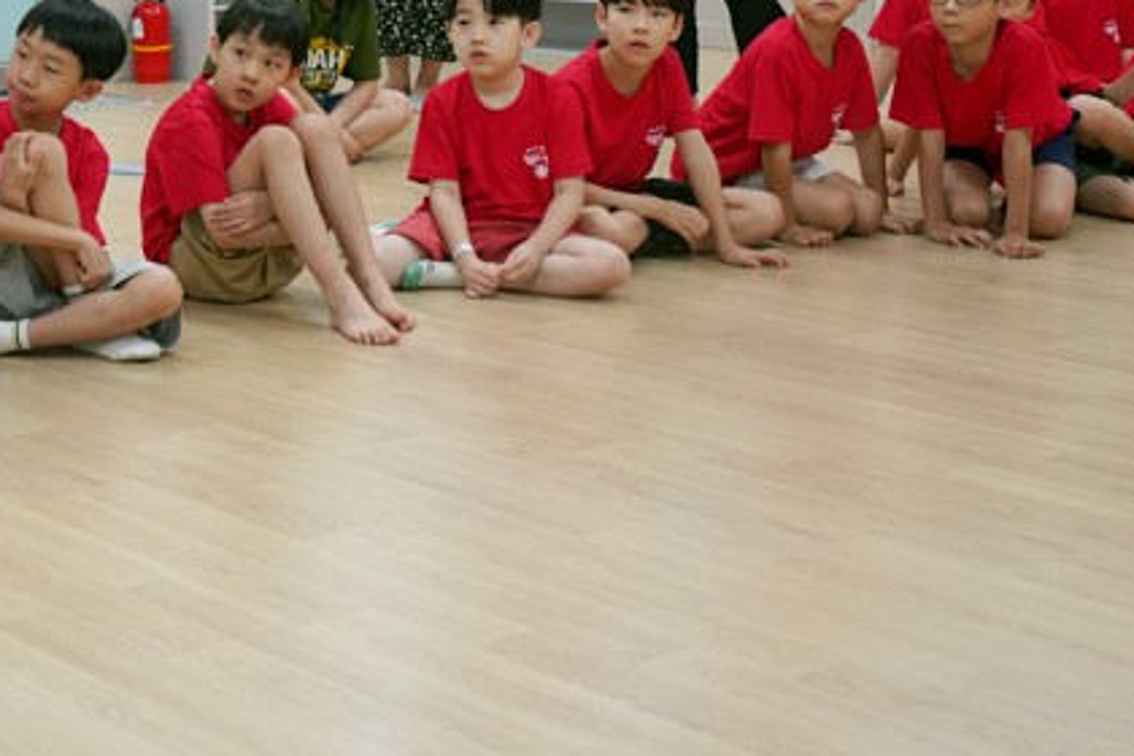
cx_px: 57
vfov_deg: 17.8
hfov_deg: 25.9
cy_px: 35
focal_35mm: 75
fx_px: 2362
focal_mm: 35
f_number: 4
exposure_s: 1/160
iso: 1600
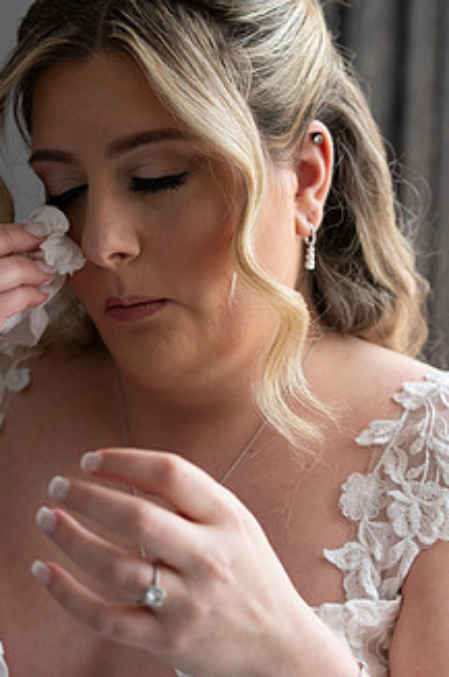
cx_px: 162
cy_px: 395
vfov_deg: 17.5
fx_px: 2196
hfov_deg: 11.7
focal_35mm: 117
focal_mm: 85
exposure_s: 1/1000
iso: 1600
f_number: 4
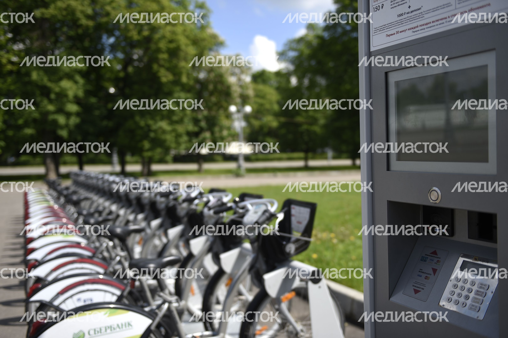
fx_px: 508
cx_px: 254
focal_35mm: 36
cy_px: 169
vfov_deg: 36.8
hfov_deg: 53.2
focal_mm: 36
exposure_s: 1/1000
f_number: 2.8
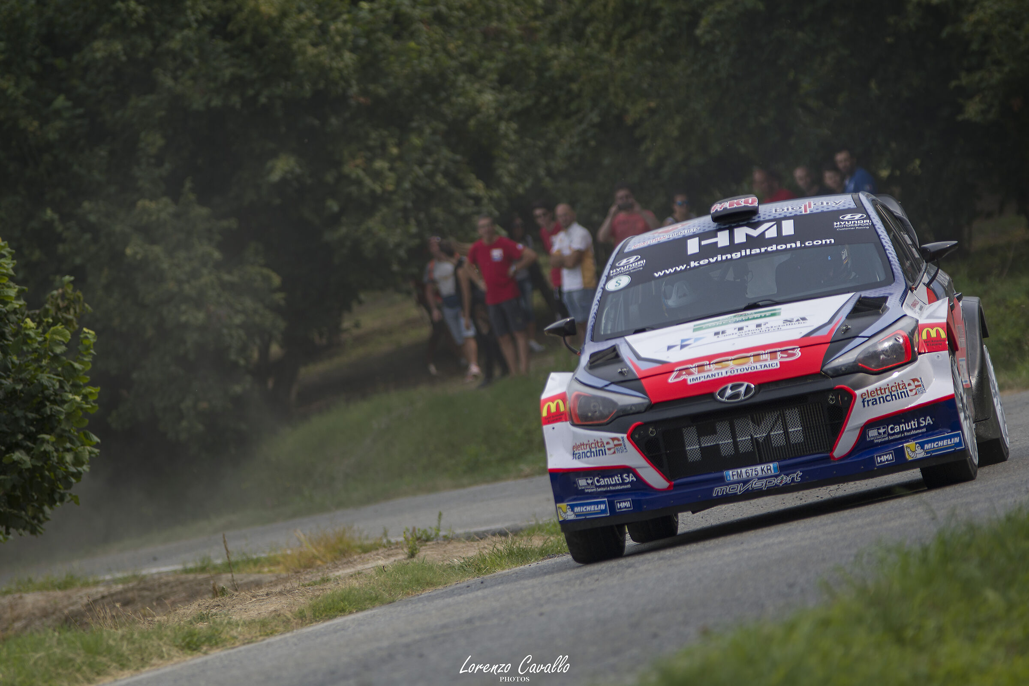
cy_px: 343
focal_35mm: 300
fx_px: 8574
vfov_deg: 4.6
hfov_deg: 6.9
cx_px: 514
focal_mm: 200
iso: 100
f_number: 2.8
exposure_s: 1/2000
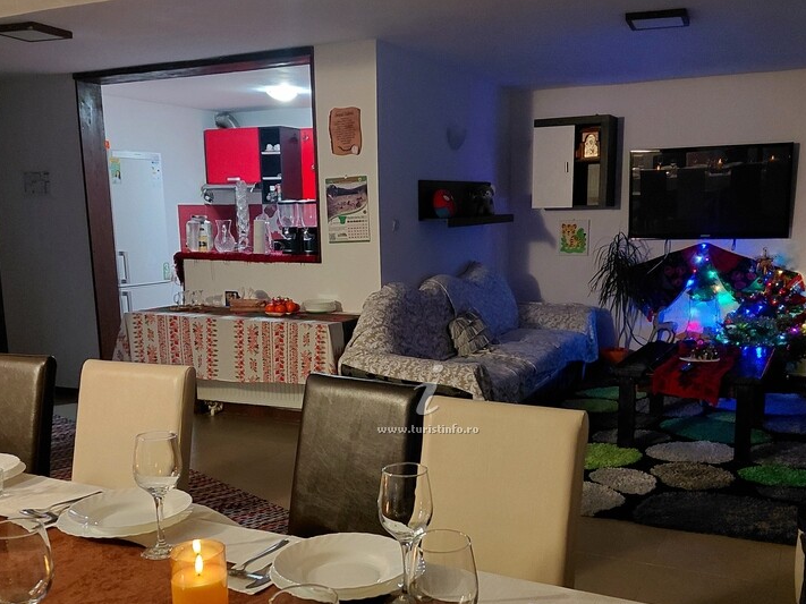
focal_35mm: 36
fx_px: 838
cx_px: 410
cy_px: 380
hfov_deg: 51.4
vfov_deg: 39.4
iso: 1000
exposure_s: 1/24
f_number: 1.8
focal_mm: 4.69
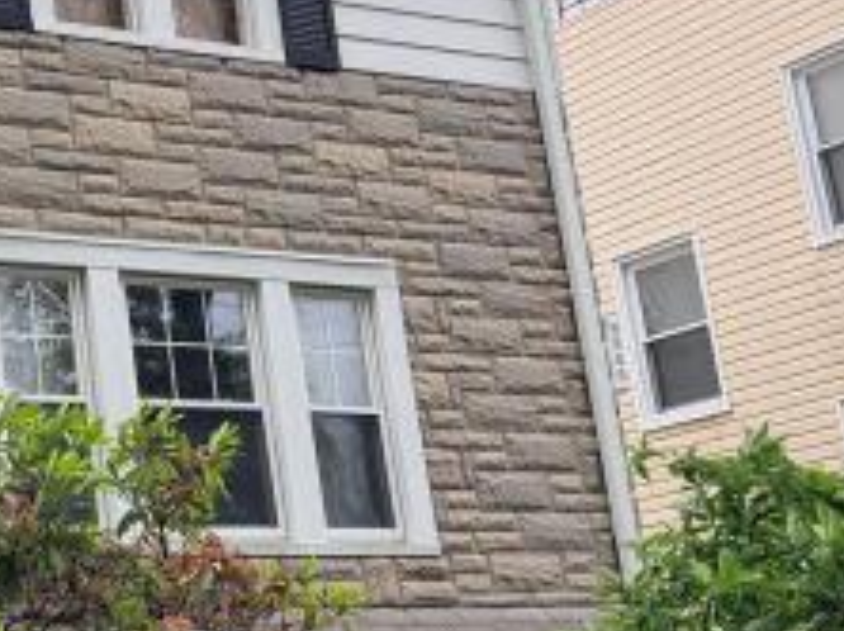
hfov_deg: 23.3
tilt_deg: +14.4
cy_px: 243
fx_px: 1900
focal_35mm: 78
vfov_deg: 18.8
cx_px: -114
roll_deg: +4.0
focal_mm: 6.76
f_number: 1.78
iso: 100
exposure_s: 1/943
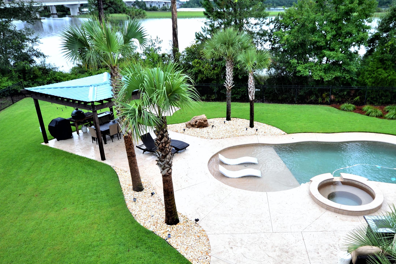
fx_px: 319
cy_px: 148
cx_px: 240
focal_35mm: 29
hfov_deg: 63.0
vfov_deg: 44.9
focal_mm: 14
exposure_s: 1/80
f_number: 8
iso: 400
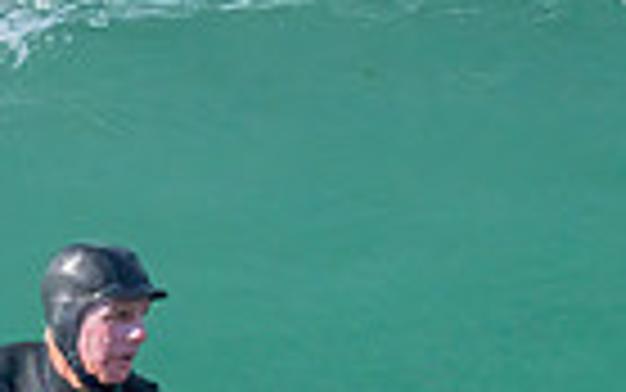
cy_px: 433
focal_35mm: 4694
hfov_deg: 0.4
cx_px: 308
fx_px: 80114
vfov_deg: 0.3
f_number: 11
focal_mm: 800
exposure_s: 1/2000
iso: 1600
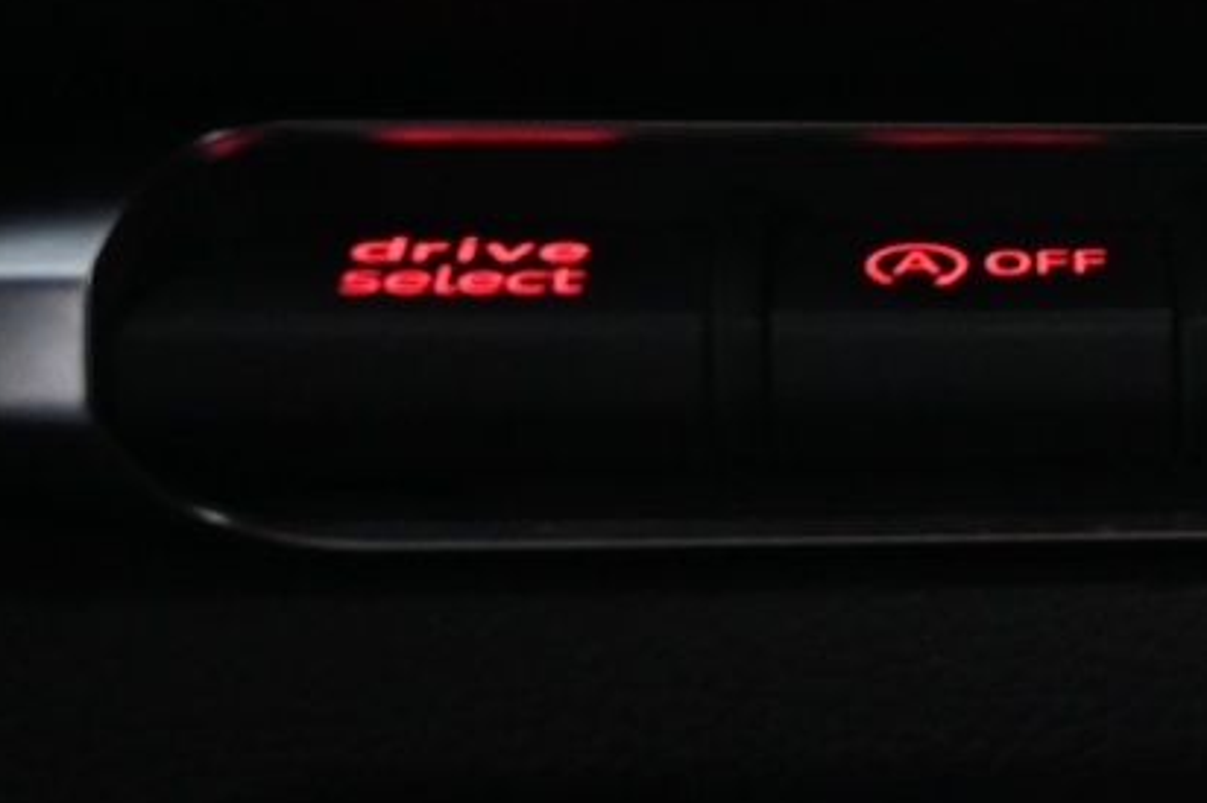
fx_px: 4153
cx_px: 2027
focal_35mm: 124
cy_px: 999
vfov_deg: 10.8
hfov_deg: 14.8
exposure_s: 1/30
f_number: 4
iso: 2000
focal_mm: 21
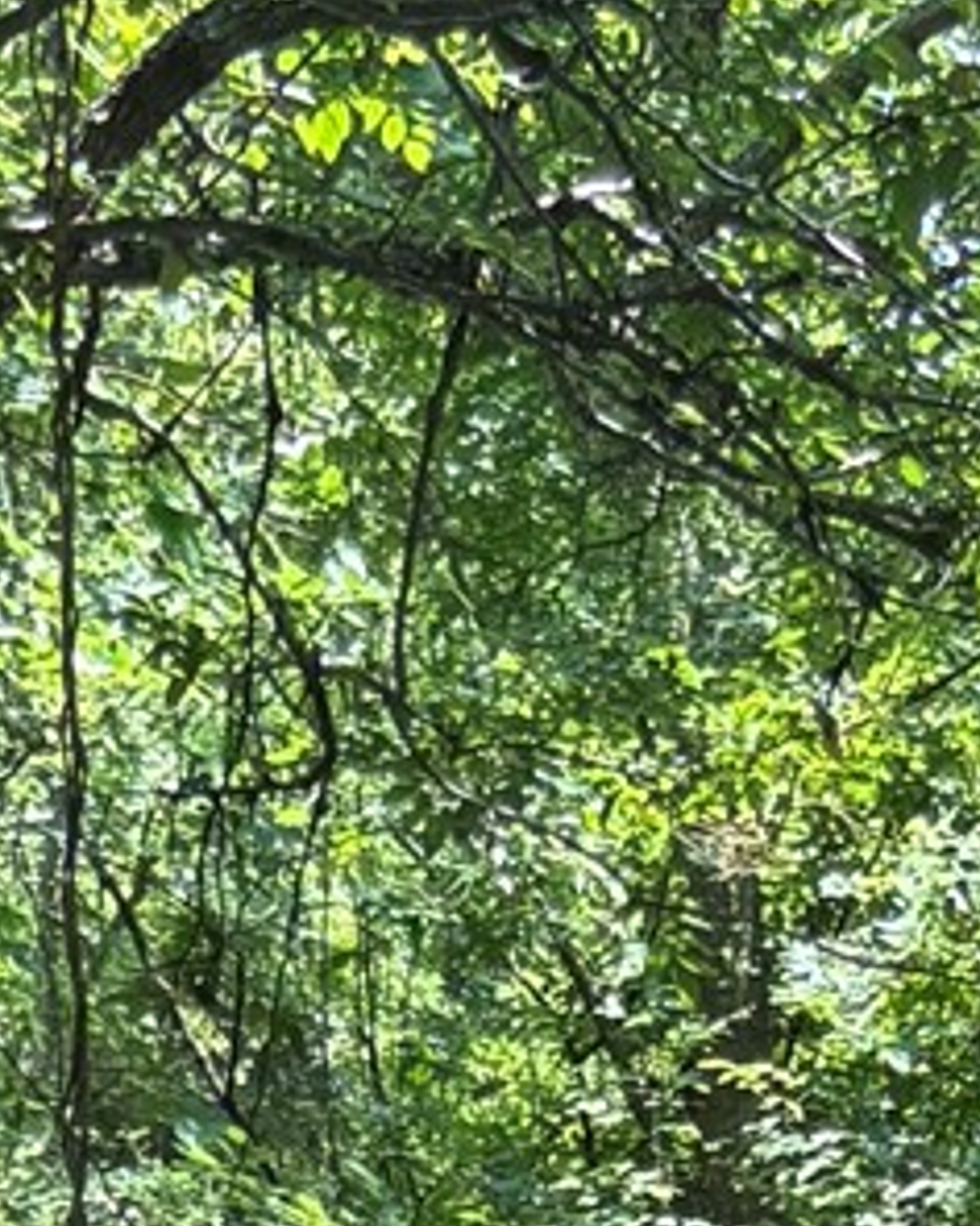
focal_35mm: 176
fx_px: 6381
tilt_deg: -16.9
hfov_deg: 8.7
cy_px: 3882
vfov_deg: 8.7
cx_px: 1183
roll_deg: -1.3
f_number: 1.6
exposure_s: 1/257
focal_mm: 5.96
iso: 40
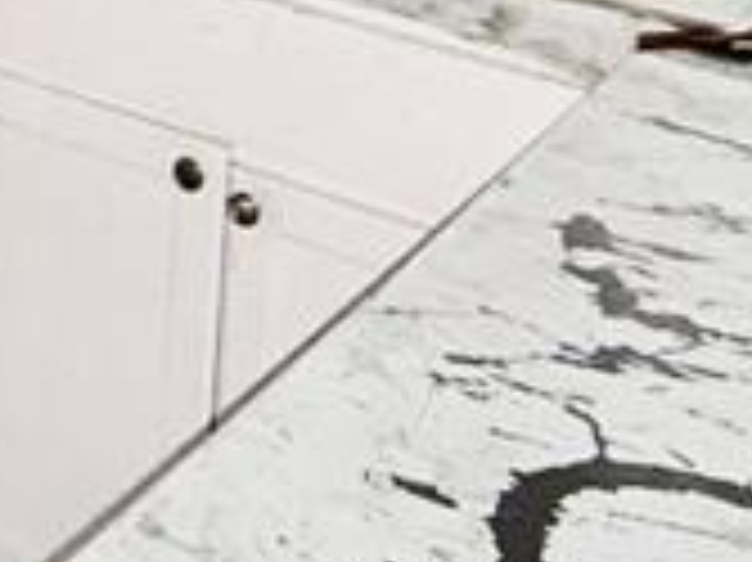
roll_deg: -1.8
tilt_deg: -7.5
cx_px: -176
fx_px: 1867
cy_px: -378
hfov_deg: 21.0
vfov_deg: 15.3
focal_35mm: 86
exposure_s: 1/60
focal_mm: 2.22
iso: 100
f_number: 2.2
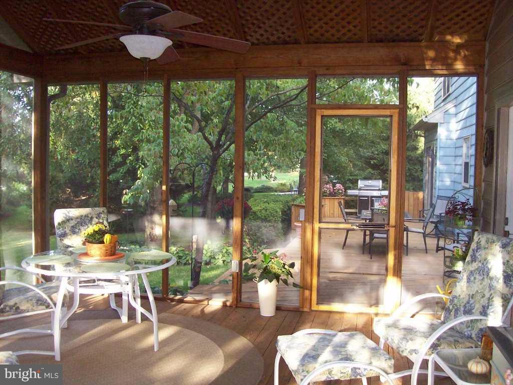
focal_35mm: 36
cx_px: 256
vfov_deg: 39.7
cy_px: 192
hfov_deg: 51.4
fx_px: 534
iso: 140
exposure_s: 1/74.4
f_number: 2.7
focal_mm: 6
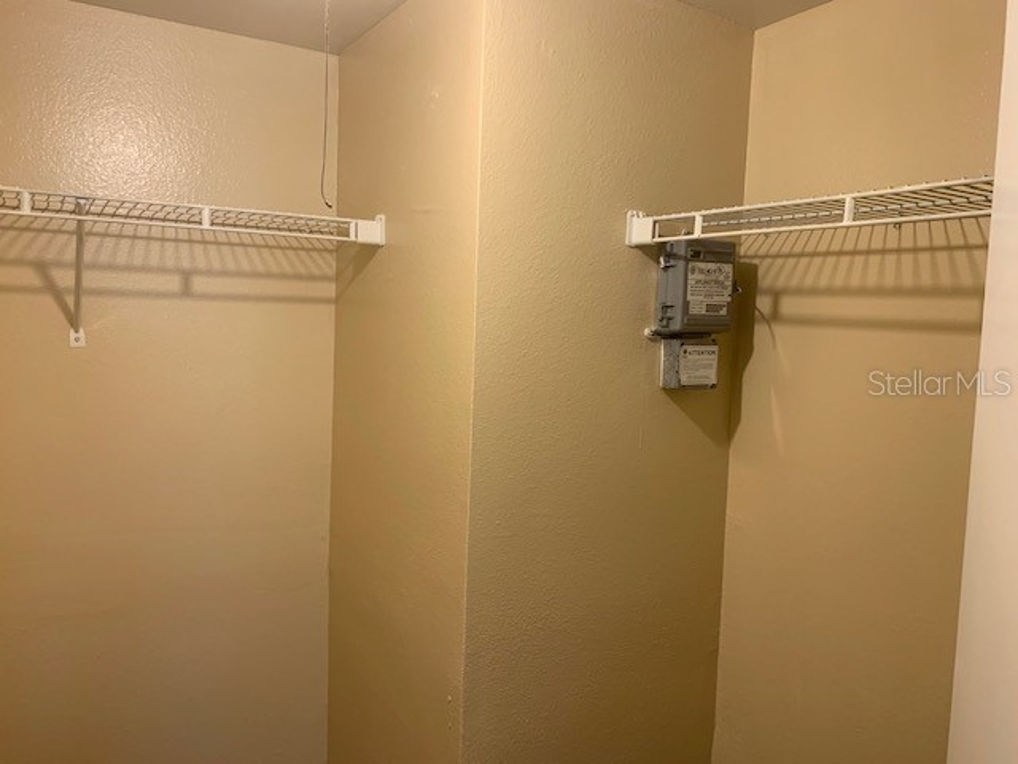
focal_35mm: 26
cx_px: 509
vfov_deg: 53.1
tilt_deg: -4.9
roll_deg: -1.1
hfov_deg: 67.3
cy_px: 382
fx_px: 765
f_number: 1.8
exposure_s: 1/60
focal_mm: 4.25
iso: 125
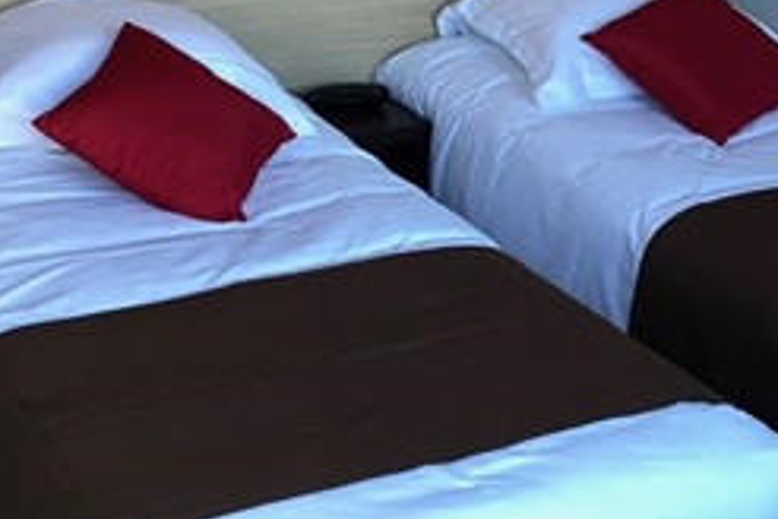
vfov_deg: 17.5
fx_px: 1621
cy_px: -74
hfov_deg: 26.8
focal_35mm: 75
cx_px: 514
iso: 40
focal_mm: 3.99
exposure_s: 1/24
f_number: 1.8
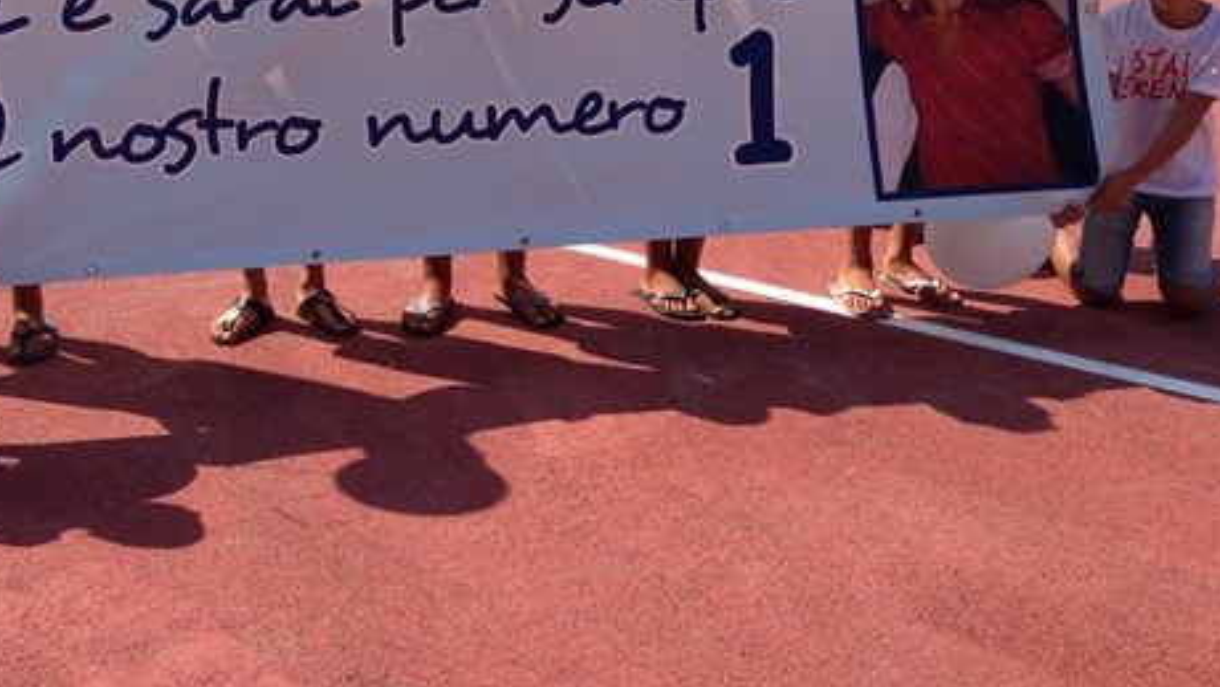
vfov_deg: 23.3
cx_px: 469
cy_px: 56
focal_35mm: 50
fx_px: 1618
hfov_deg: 41.1
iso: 50
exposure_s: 1/1391
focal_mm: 4.13
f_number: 2.4
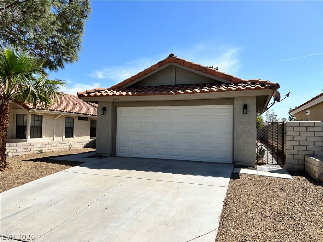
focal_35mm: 26
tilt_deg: +0.9
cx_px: 162
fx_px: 243
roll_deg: -0.9
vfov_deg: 53.1
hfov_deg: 67.3
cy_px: 121
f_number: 1.5
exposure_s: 1/5587
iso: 50
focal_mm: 5.7
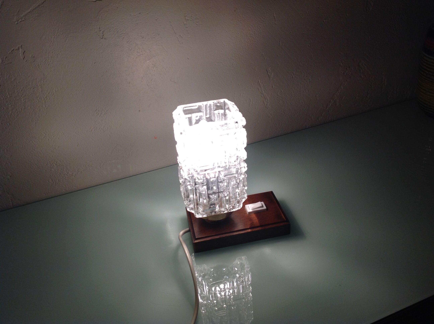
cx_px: 217
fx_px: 438
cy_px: 162
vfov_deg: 40.6
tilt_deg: -31.8
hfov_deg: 52.7
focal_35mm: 35
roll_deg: +5.4
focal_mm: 4.28
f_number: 2.4
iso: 50
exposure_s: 1/50
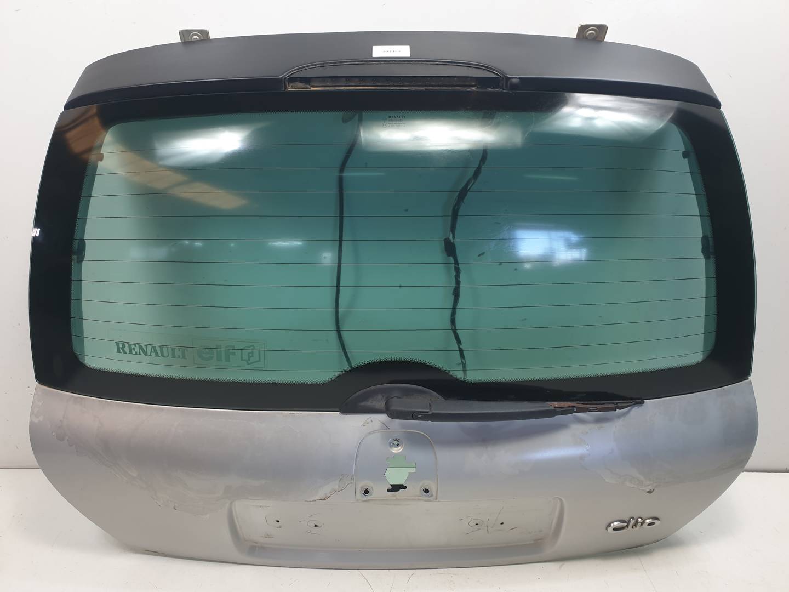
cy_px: 296
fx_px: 593
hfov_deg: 67.3
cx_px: 394
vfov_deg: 53.1
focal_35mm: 26
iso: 80
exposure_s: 1/100
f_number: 2.4
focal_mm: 4.3
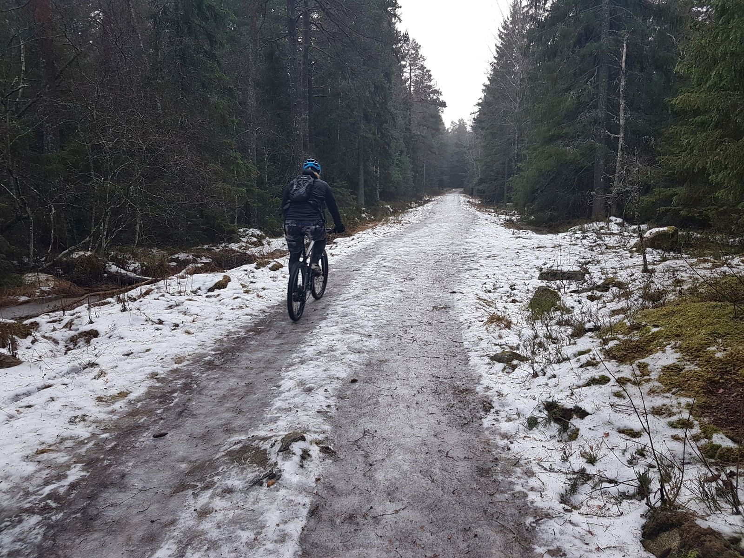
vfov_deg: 53.1
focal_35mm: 26
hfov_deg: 67.3
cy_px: 279
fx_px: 559
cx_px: 372
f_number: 1.7
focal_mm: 4.2
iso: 40
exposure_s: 1/50
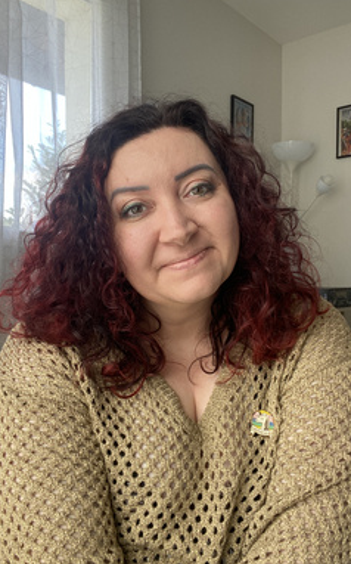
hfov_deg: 39.3
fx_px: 491
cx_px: 184
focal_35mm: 32
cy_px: 282
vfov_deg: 59.7
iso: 100
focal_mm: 2.71
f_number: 2.2
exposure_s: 1/65
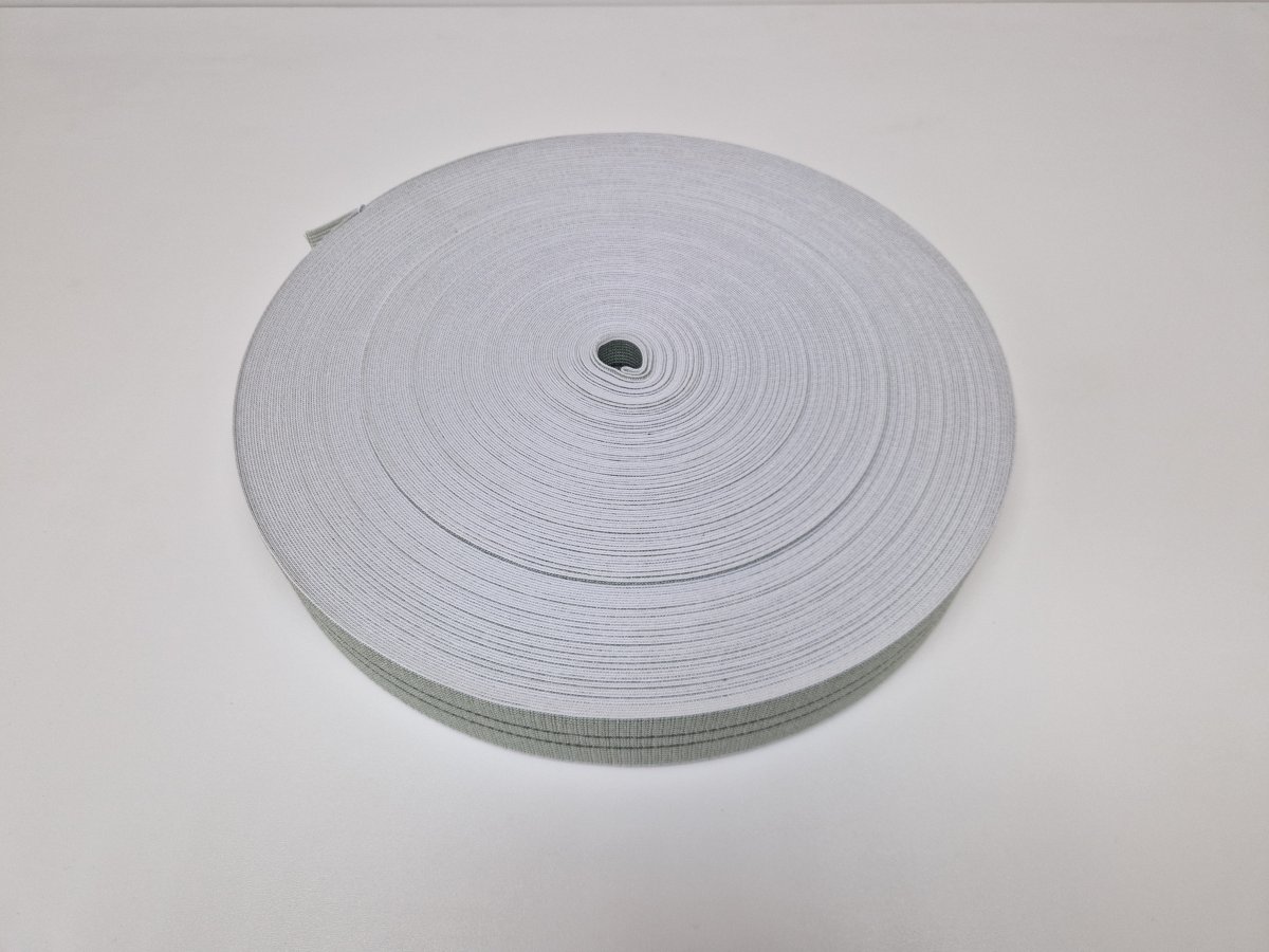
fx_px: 843
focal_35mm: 23
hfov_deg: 73.9
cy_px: 476
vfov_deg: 58.9
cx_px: 634
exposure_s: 1/146
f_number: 1.8
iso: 50
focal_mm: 5.4
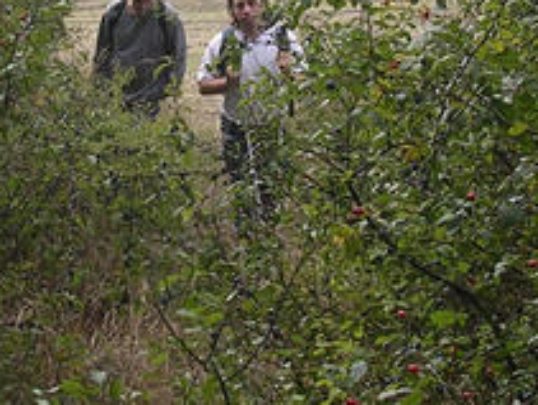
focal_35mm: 115
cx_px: 140
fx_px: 1790
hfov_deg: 17.0
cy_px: 66
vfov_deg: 12.8
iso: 100
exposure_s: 1/437
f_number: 2.8
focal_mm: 5.8
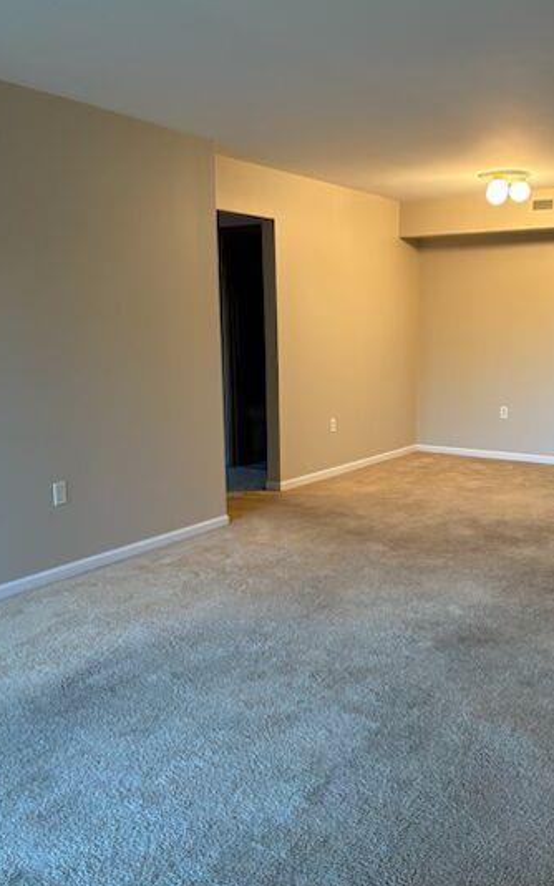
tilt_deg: -7.8
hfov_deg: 37.8
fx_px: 797
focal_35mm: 33
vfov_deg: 58.1
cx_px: 380
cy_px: 421
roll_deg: +0.1
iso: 200
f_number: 1.6
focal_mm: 5.96
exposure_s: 1/60
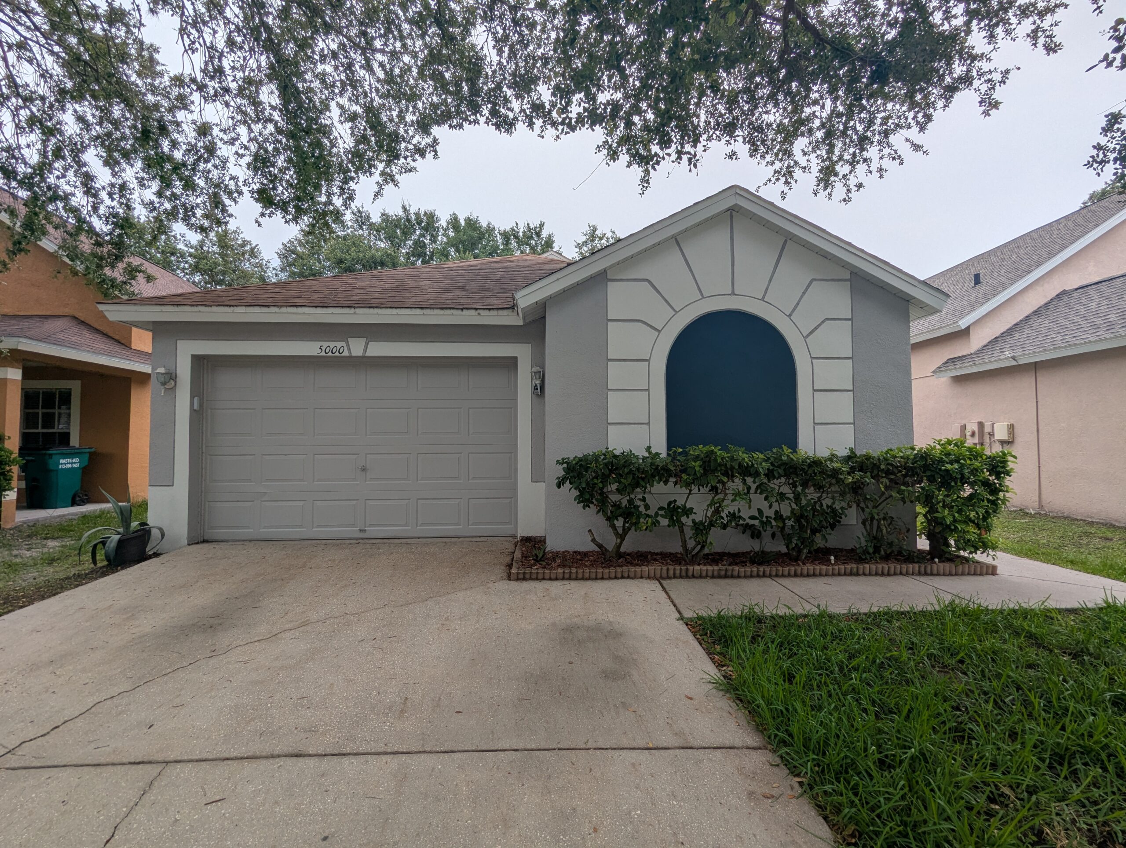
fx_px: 521
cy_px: 424
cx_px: 563
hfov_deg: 94.4
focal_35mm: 16
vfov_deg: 78.3
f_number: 2.2
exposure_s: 1/1631
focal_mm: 2.35
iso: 51
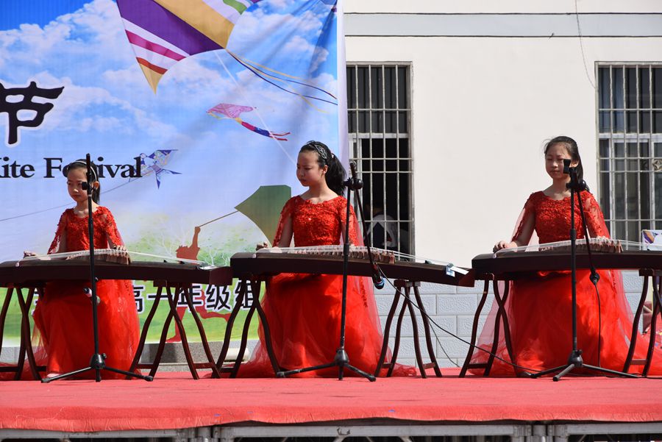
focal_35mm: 158
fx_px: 2898
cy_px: 221
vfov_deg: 8.7
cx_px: 331
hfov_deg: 13.0
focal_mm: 105
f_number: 11
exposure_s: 1/500
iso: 200
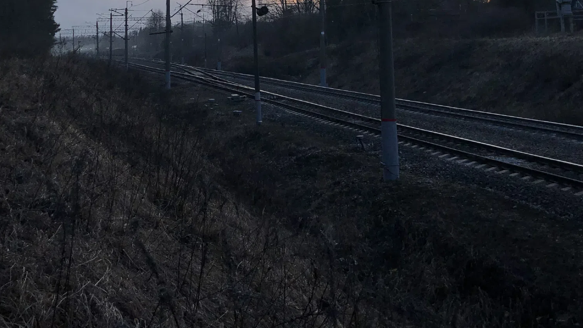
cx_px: 261
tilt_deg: +6.3
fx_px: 757
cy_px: -21
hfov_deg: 42.0
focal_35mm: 49
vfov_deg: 23.1
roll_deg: +0.7
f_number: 1.8
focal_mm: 4
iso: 20
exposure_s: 1/245
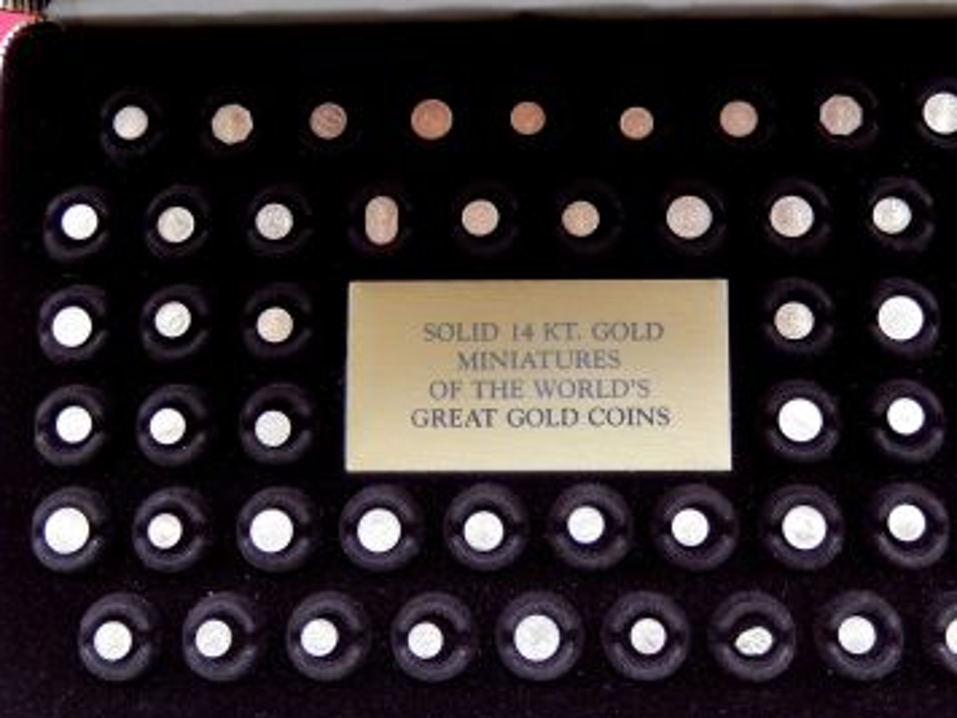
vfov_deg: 39.6
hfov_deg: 51.2
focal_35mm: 36
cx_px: 535
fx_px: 995
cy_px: 382
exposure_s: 1/30
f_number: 3.8
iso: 320
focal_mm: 5.7
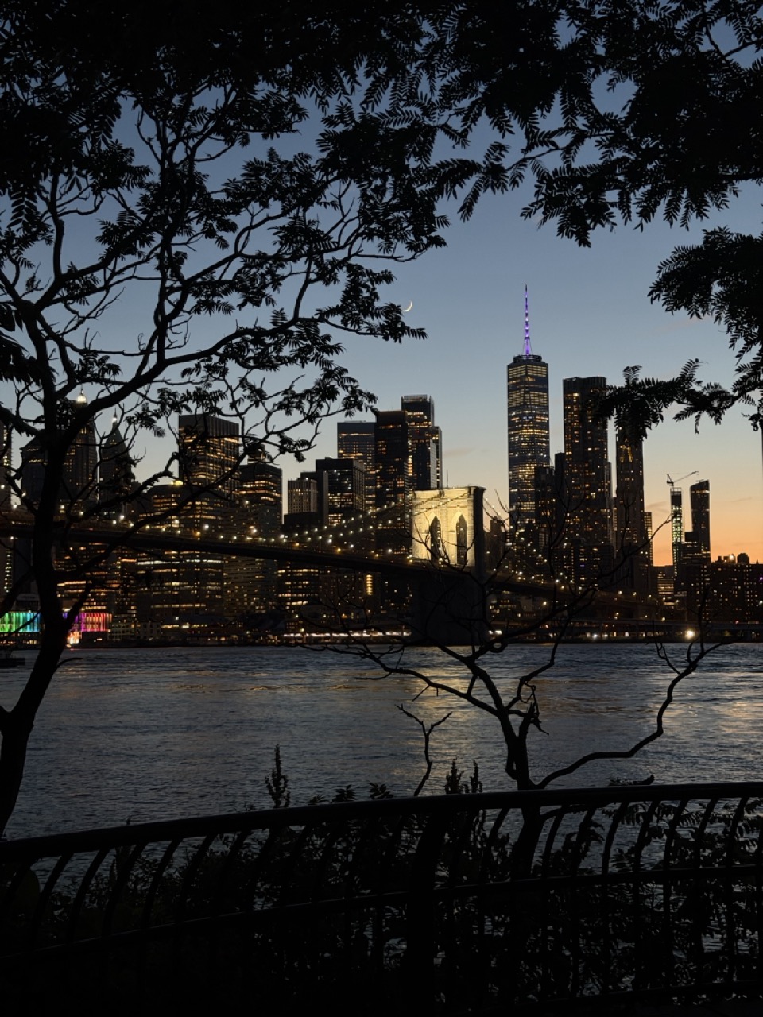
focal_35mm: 48
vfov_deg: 39.7
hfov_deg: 30.3
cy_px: 508
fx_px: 1411
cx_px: 382
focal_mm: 6.76
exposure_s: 1/40
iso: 400
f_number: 1.78
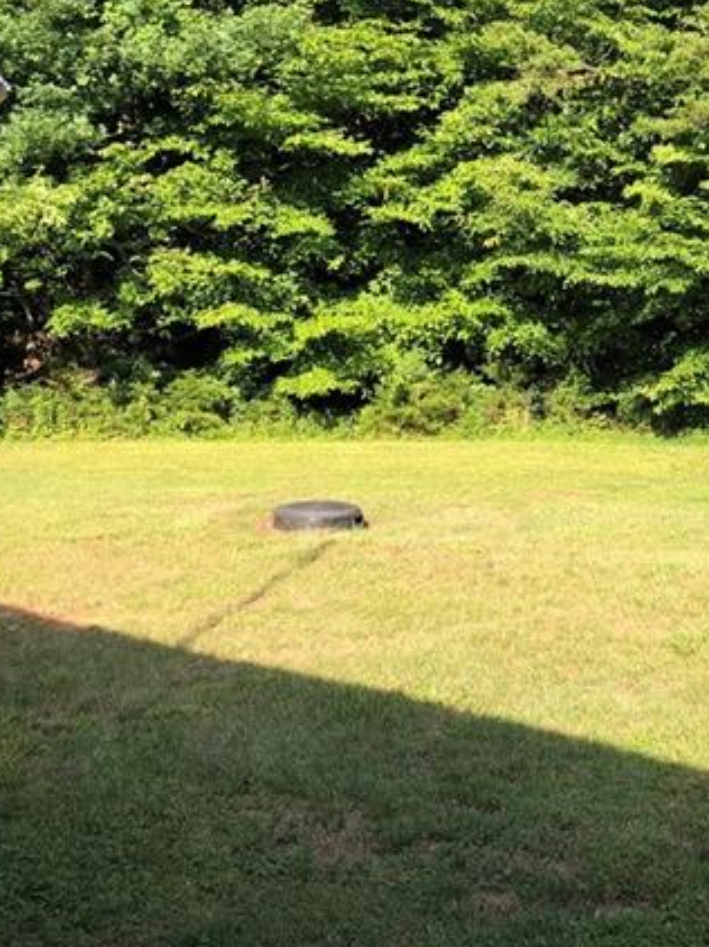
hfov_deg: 27.9
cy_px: 381
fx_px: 1394
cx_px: 579
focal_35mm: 51
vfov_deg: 37.4
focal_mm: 3.99
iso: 20
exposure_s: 1/539
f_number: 1.8
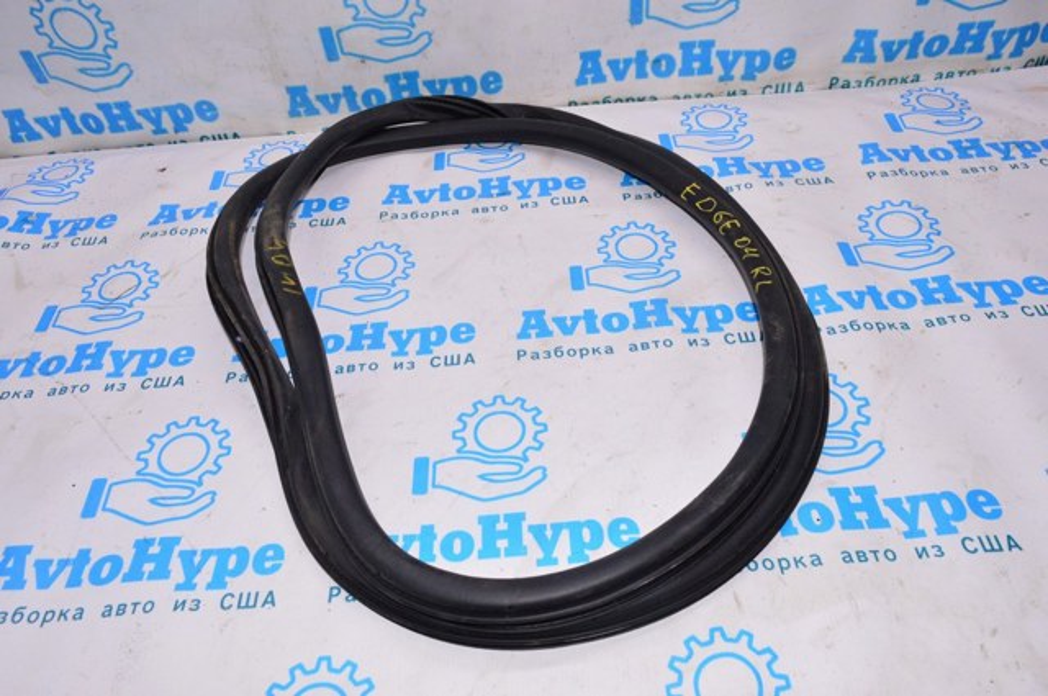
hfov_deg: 67.4
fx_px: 785
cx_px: 524
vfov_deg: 47.8
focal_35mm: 27
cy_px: 348
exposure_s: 1/200
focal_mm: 18
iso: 1600
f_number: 8
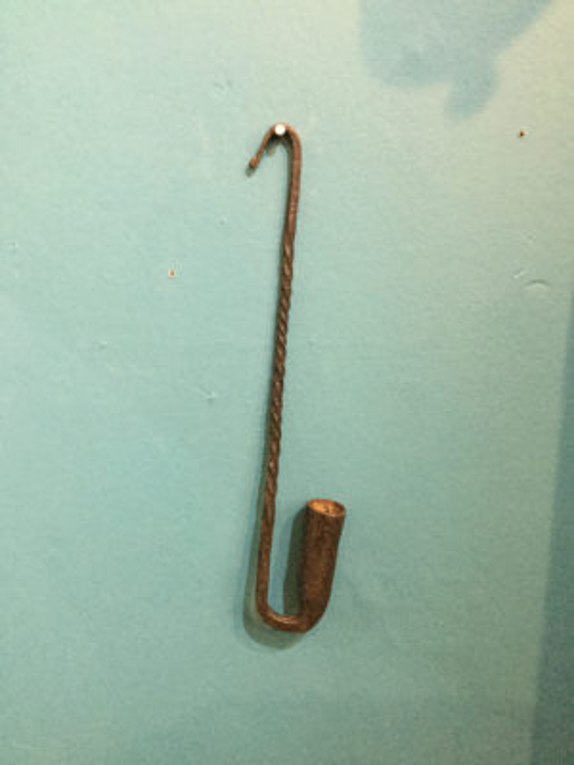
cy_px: 382
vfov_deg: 58.4
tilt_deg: -13.4
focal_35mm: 31
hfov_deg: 45.4
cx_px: 287
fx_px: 685
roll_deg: +2.3
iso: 320
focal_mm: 3.3
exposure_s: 1/33
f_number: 2.4
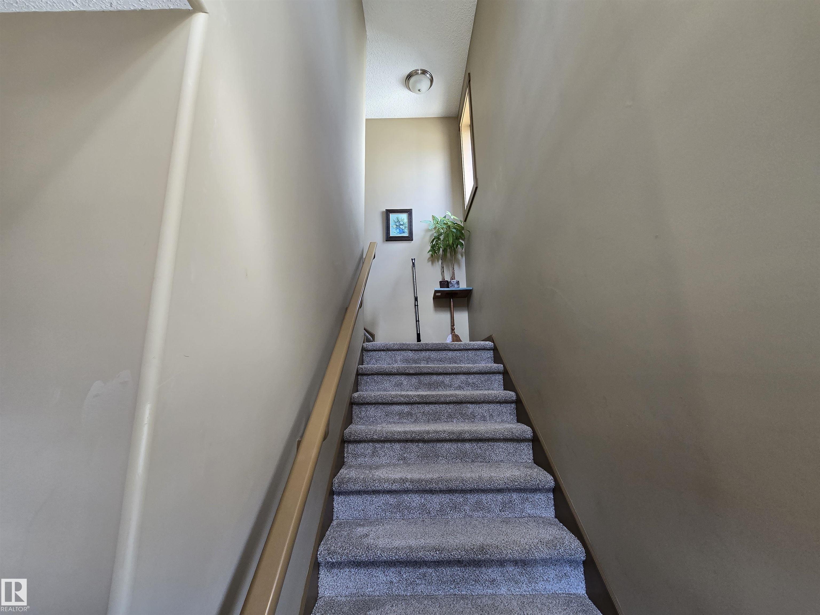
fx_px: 308
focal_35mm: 13
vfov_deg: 89.9
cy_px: 308
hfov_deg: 106.2
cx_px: 410
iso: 160
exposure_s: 1/60
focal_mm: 2.2
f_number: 2.2
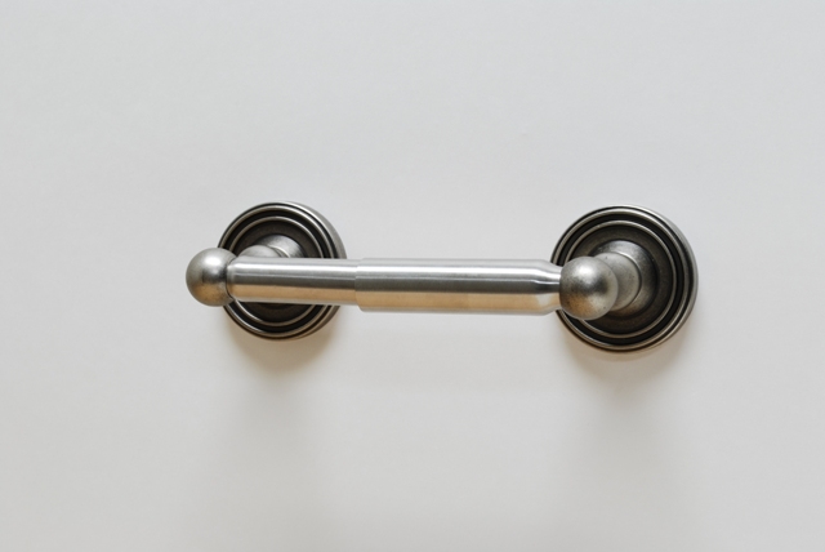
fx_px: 1892
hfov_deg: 24.6
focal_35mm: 82
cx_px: 412
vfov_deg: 16.6
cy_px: 276
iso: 100
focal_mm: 55
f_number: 18
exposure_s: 1.5
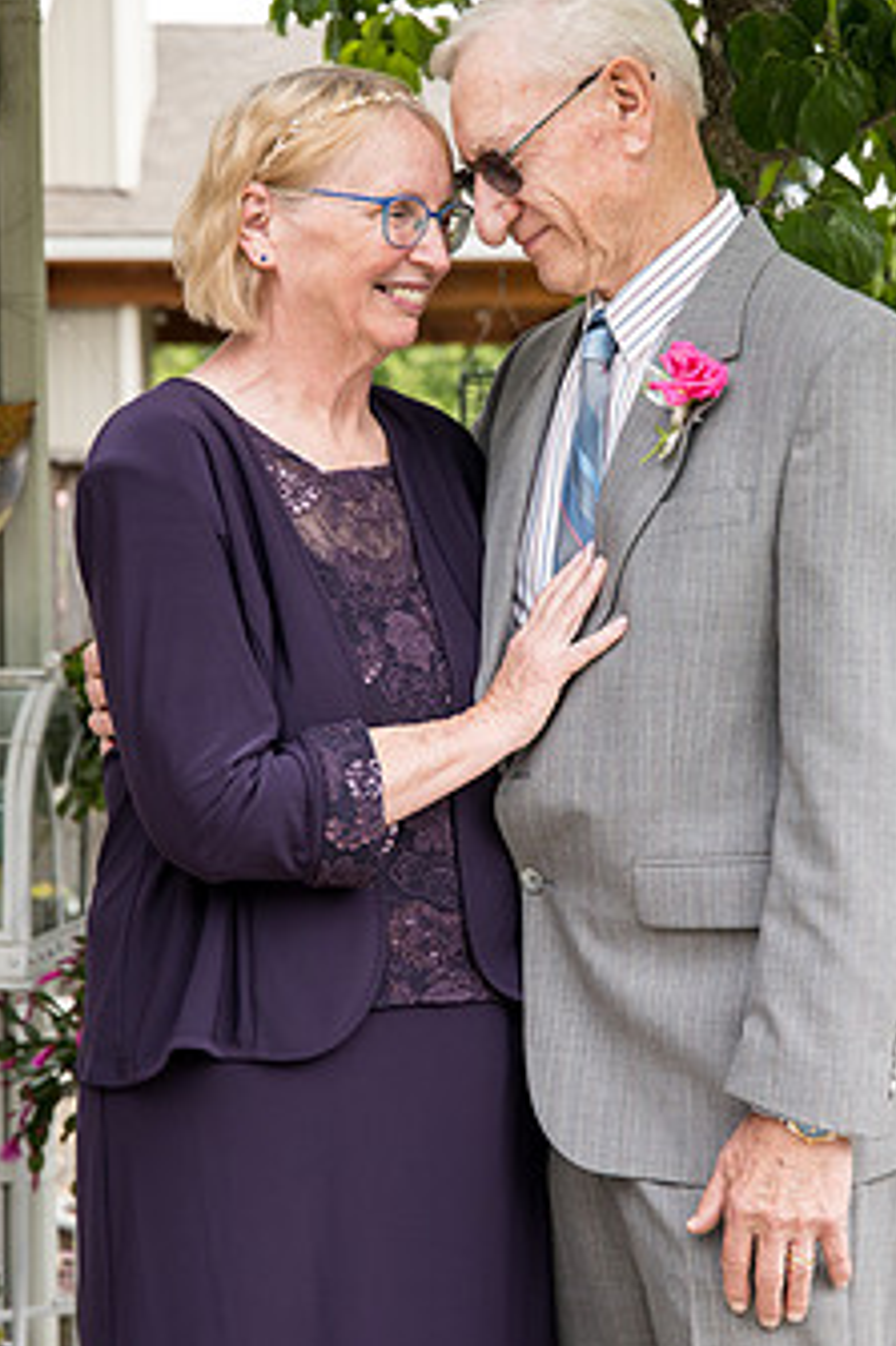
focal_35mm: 94
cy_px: 635
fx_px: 3513
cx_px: 486
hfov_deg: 14.5
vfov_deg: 21.7
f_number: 5
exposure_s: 1/500
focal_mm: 70
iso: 400
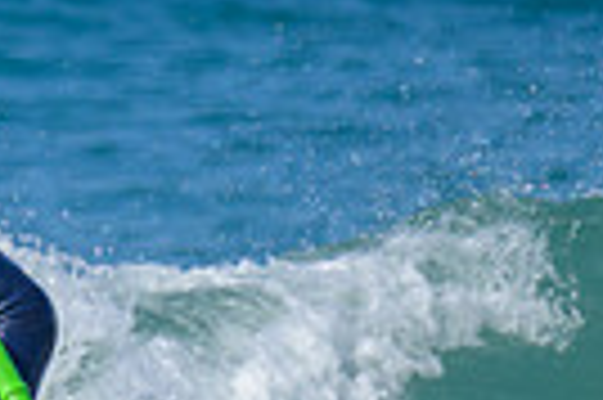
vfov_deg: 0.3
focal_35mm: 4763
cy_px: 468
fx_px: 79683
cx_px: -343
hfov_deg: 0.4
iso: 360
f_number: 6.3
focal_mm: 800
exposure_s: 1/2000
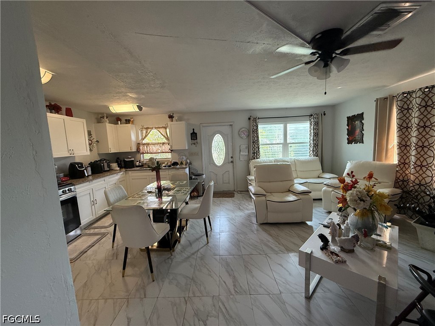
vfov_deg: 85.7
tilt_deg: -6.5
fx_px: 176
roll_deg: +2.4
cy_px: 163
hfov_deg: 102.1
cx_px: 218
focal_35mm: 14
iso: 320
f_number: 2.2
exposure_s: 1/120
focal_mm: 2.22
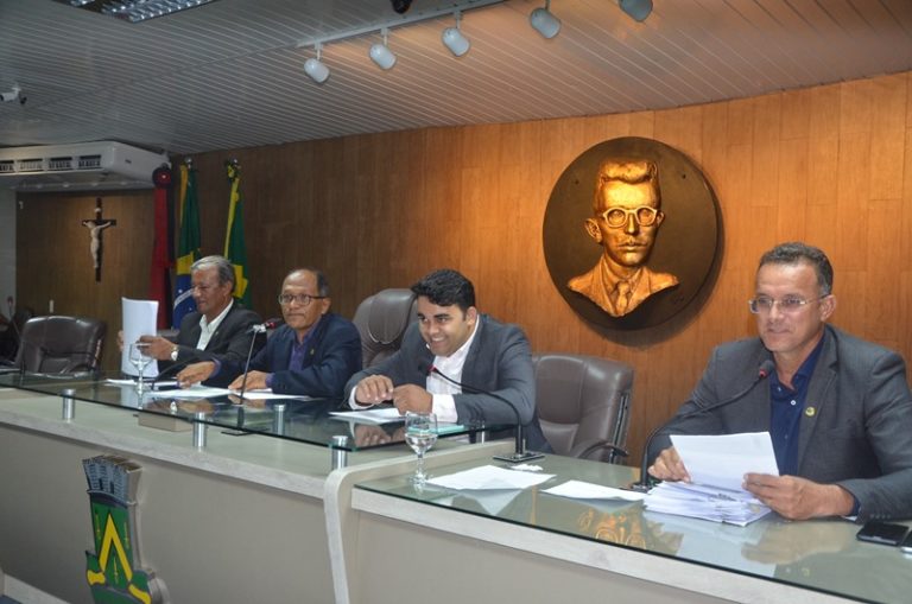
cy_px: 302
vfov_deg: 36.7
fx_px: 910
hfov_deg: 53.2
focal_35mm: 36
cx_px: 456
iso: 1000
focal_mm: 24
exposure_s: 1/60
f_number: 5
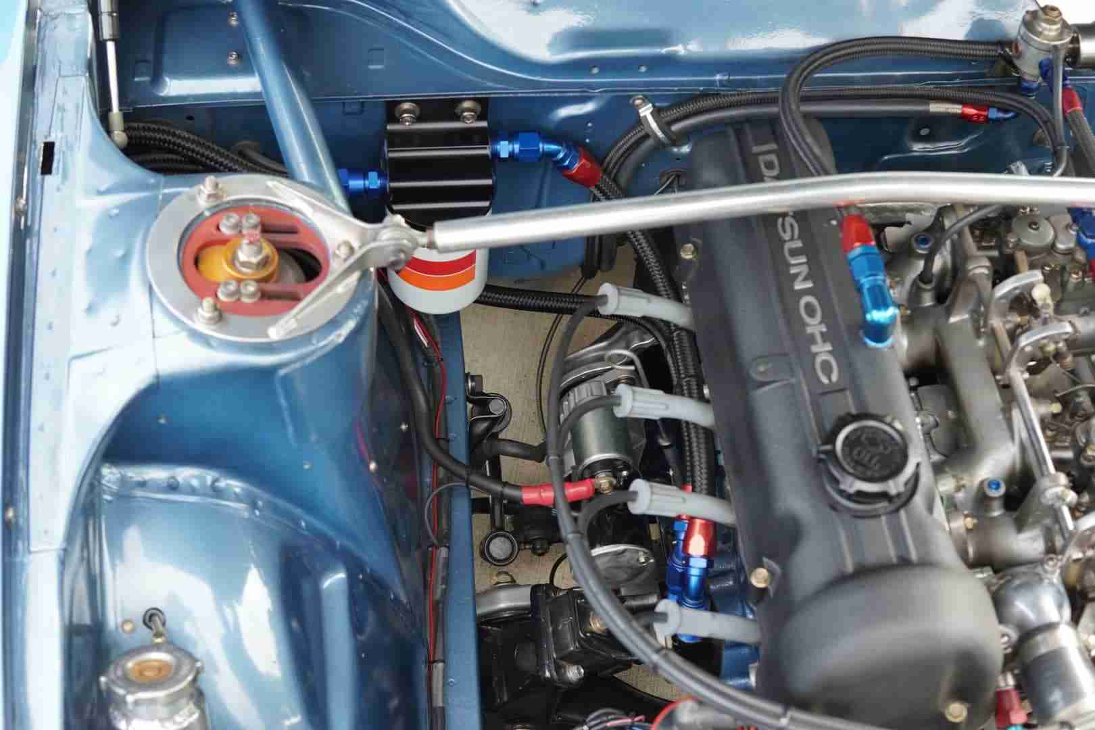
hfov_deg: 43.6
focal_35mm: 45
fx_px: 1369
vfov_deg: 29.9
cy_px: 365
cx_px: 548
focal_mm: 30
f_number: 4
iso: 400
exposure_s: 1/60
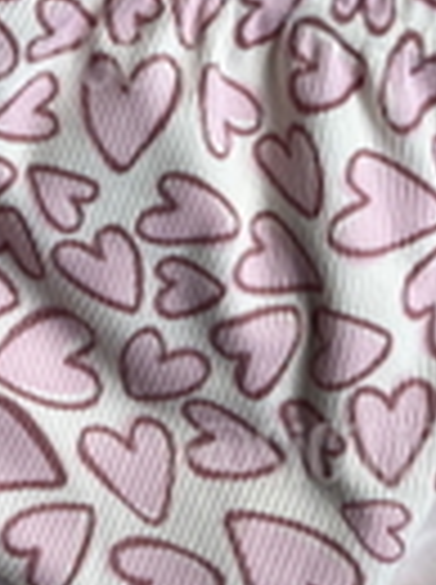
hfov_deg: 13.1
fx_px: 1803
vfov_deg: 16.4
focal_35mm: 107
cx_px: -216
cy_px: -344
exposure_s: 1/310
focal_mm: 5.1
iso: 50
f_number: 1.6
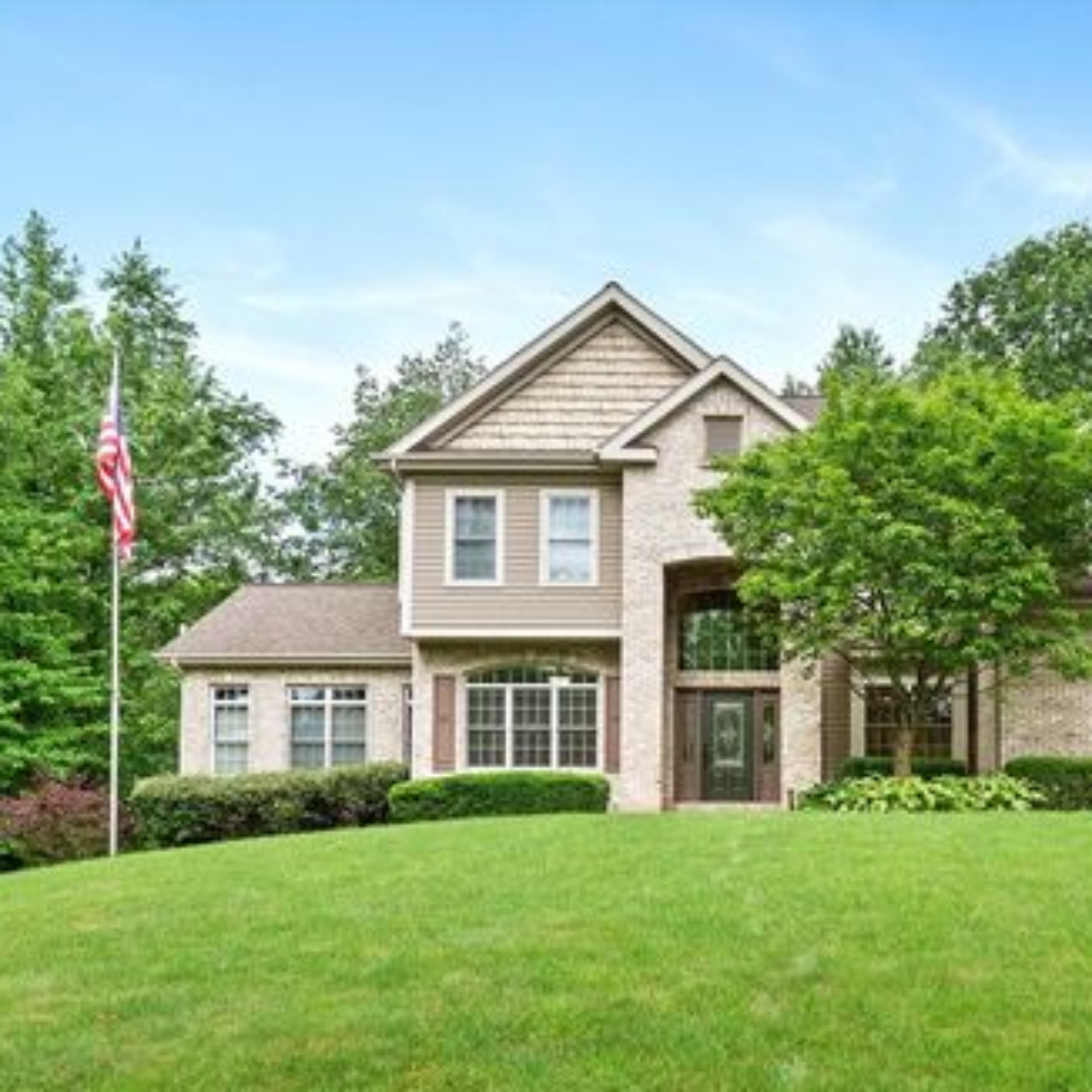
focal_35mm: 30
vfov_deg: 54.0
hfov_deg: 52.1
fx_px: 1071
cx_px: 797
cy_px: 551
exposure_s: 1/50
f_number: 8
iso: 100
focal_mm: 23
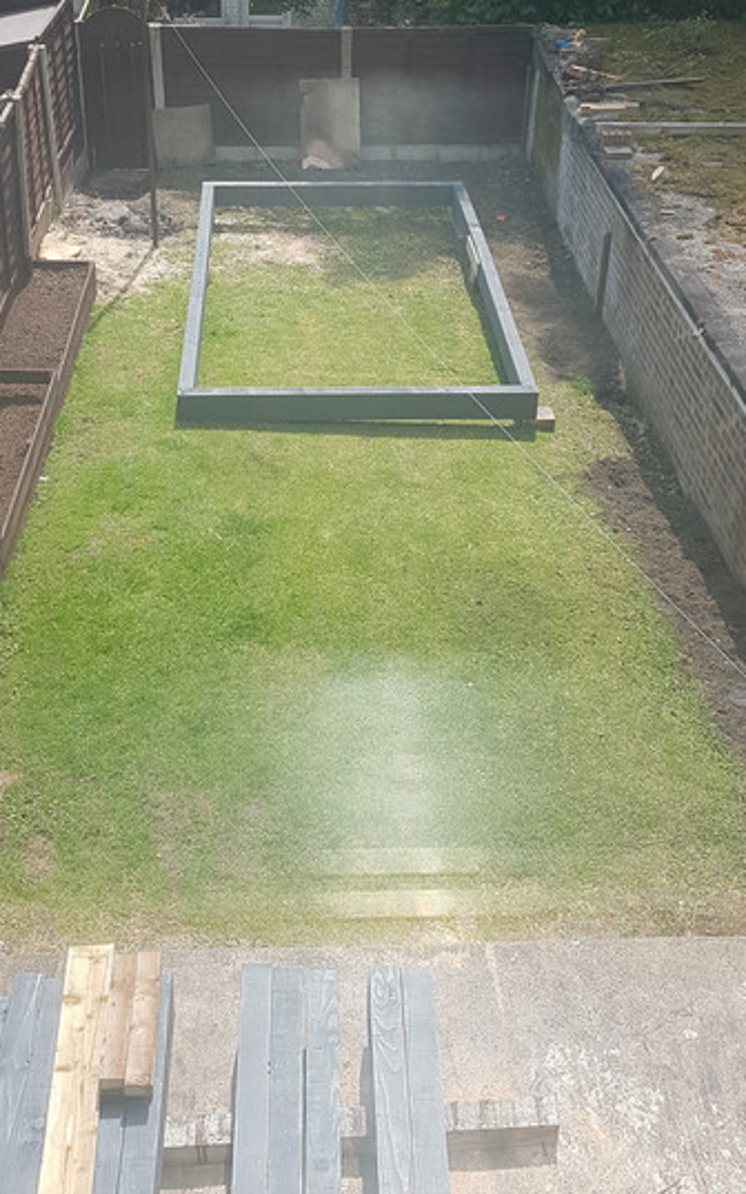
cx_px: 371
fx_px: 1334
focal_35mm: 41
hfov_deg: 31.2
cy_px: 331
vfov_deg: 46.8
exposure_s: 1/1100
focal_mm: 4.2
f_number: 1.7
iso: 40
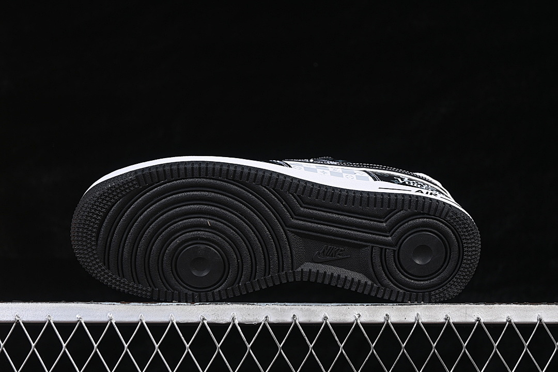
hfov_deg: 27.0
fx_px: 1162
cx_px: 279
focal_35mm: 75
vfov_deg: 18.2
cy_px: 186
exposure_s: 1/60
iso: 160
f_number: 6.3
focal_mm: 50
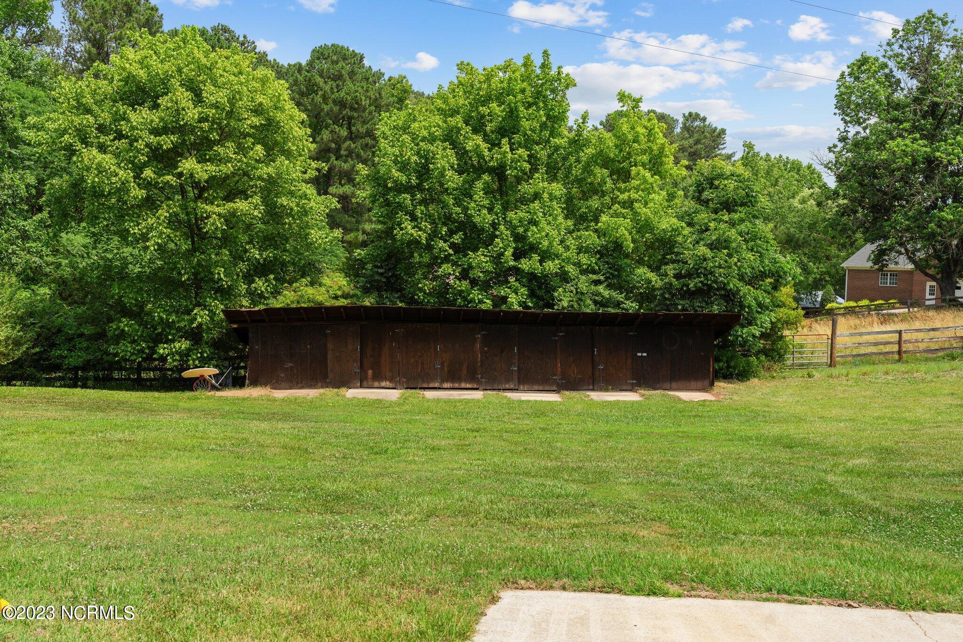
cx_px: 482
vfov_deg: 37.8
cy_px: 321
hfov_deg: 54.4
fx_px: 936
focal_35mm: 35
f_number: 5.6
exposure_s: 1/400
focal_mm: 35
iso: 125
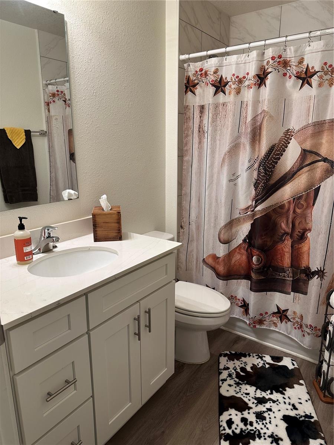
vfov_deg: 71.6
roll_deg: +0.2
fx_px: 309
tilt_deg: -14.3
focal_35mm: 24
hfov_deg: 56.8
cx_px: 167
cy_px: 222
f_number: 1.78
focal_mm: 6.86
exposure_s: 1/60
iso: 125
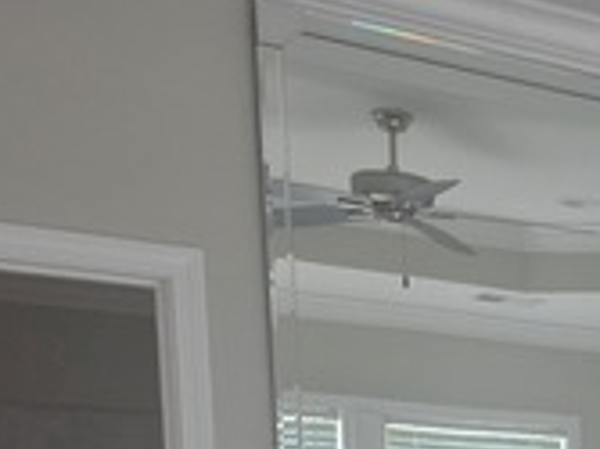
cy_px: 776
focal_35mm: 92
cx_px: 1062
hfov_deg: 17.5
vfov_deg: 14.4
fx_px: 1593
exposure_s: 1/120
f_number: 1.7
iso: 640
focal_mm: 6.3
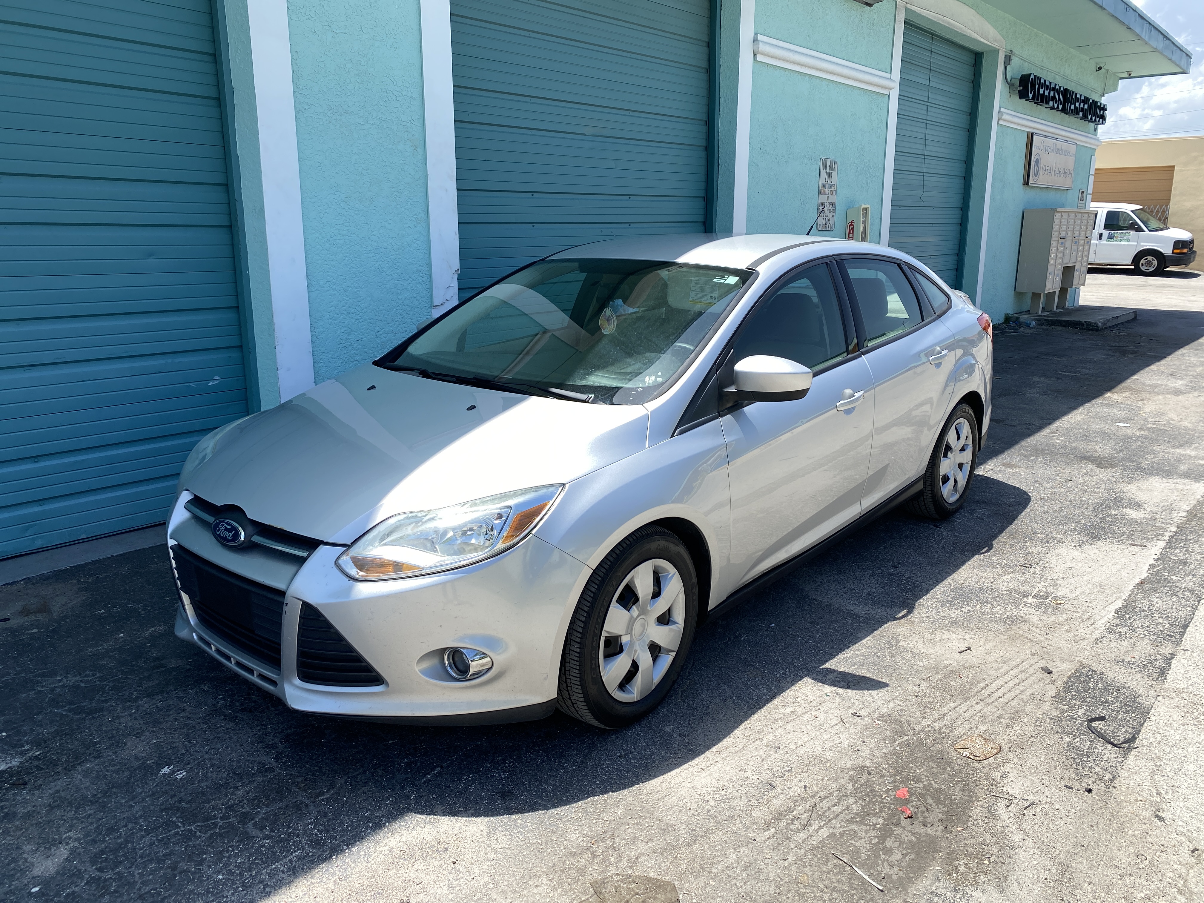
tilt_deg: -12.3
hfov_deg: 67.3
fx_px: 904
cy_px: 452
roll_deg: +0.5
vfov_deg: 53.1
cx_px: 602
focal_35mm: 26
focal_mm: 4.25
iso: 32
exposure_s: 1/1812
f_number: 1.8
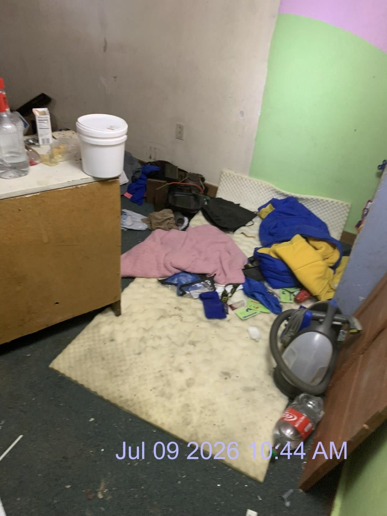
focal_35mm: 26
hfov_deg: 53.1
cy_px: 258
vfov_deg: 67.3
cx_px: 194
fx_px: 387
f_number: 1.8
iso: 400
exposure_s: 1/48
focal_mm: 4.25
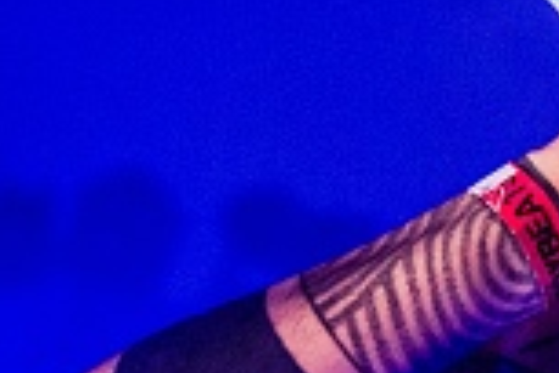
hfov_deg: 11.8
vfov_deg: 8.3
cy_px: 272
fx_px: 2562
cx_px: 866
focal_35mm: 165
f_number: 2.8
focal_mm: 35
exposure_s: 1/100
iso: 3200
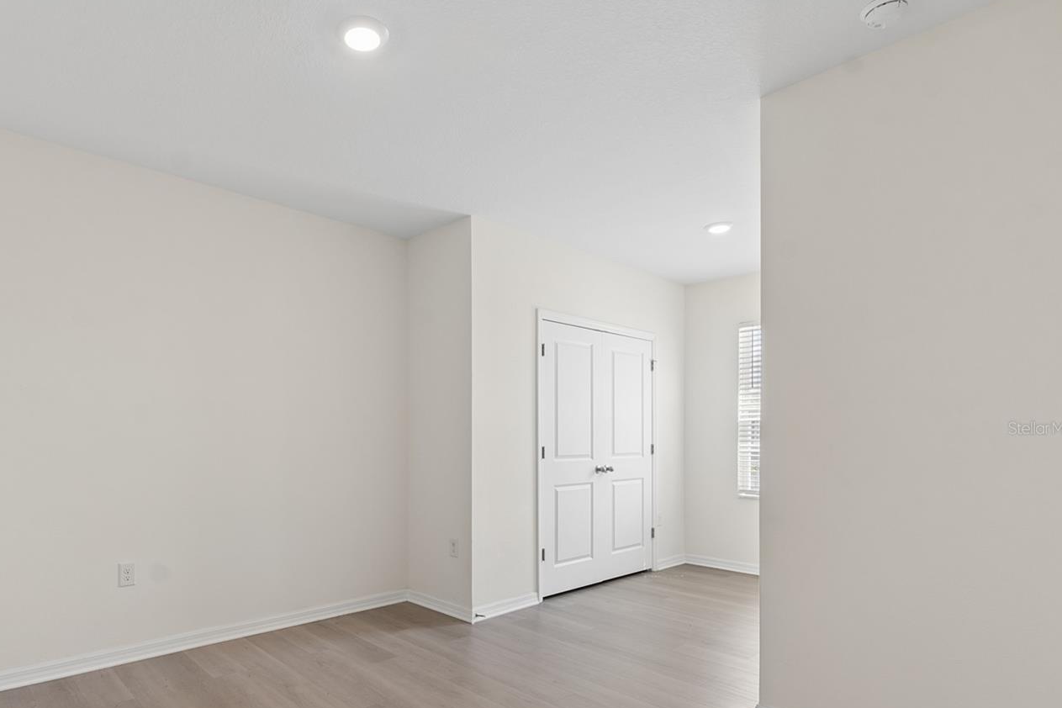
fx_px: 560
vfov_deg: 63.9
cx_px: 410
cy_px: 428
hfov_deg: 85.5
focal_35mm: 19
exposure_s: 1/6
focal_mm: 10
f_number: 7.1
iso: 100
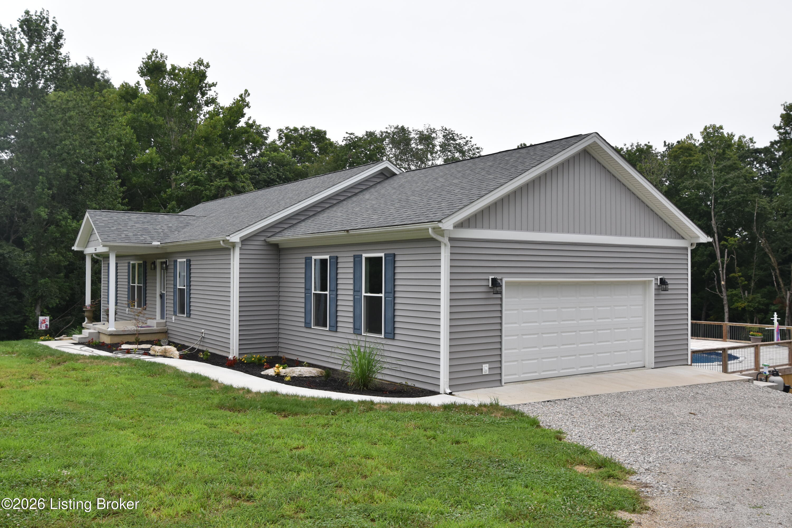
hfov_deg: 59.5
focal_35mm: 32
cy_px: 264
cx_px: 396
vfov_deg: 41.7
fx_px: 693
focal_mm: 21
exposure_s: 1/160
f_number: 6.3
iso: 400
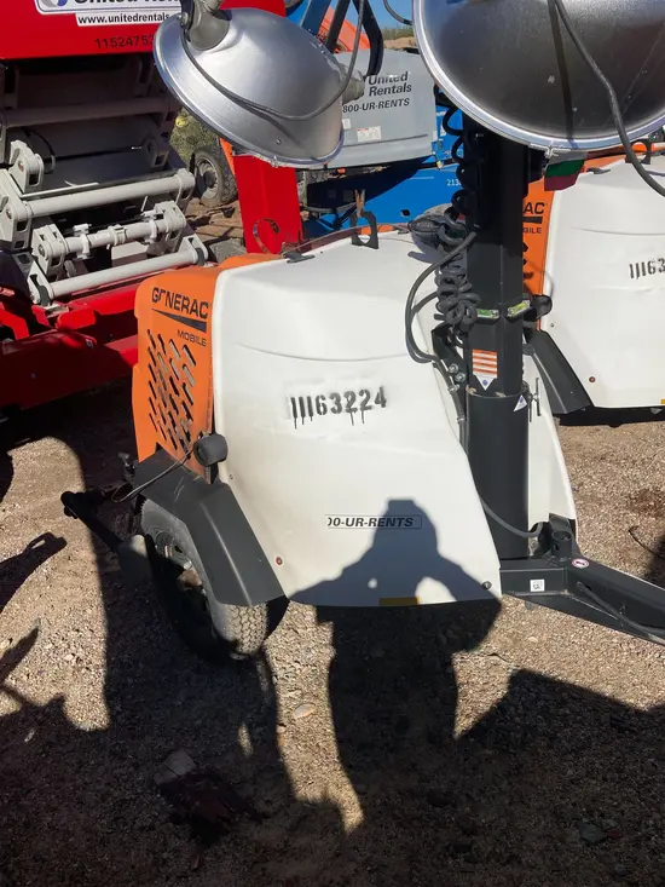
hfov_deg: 49.8
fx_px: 717
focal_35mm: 28
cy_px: 444
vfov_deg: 63.4
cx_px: 332
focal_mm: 3.99
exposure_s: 1/5405
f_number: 1.8
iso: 25
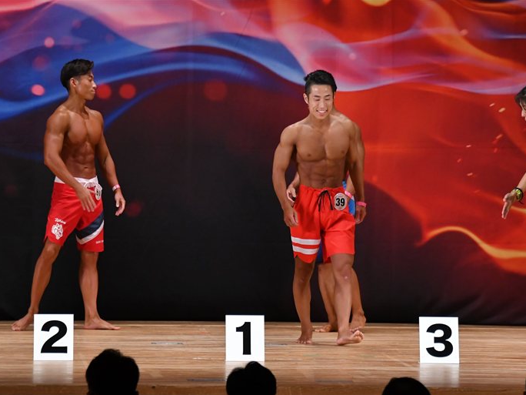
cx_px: 244
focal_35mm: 245
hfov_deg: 8.1
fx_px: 3723
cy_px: 198
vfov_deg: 6.1
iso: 3200
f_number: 5.6
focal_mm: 150
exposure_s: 1/400
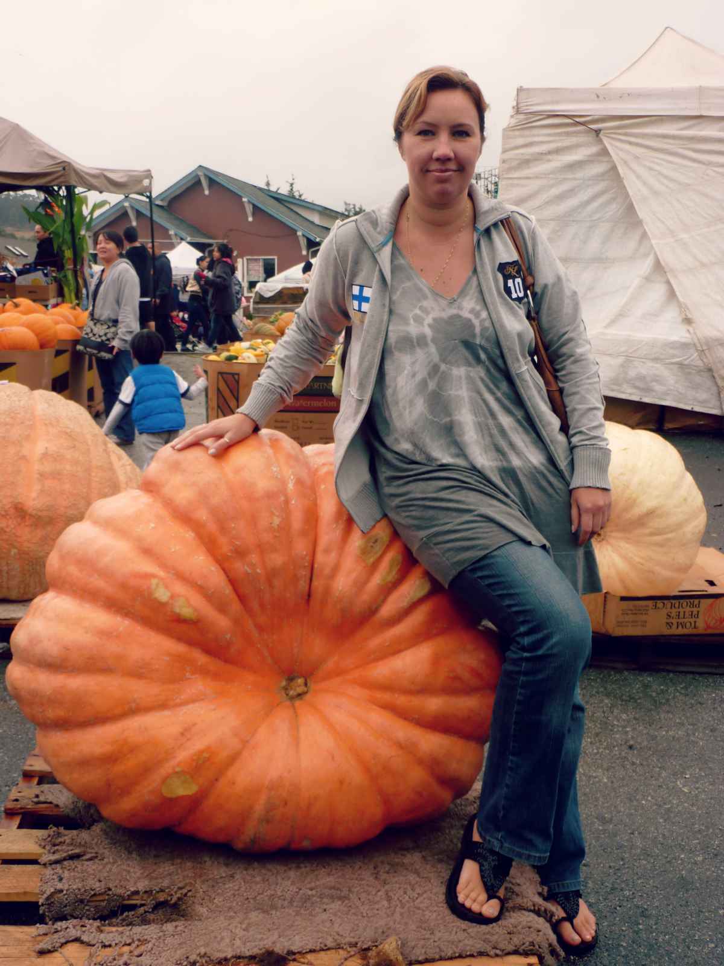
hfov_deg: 36.0
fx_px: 1115
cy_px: 483
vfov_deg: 46.8
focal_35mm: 40
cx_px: 362
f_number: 4
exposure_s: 1/200
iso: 80
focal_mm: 6.5
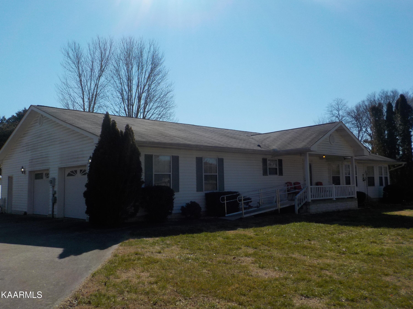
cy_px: 154
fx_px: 358
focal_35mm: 30
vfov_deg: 46.8
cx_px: 206
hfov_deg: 60.0
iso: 125
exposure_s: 1/2000
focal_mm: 4.1
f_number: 3.3
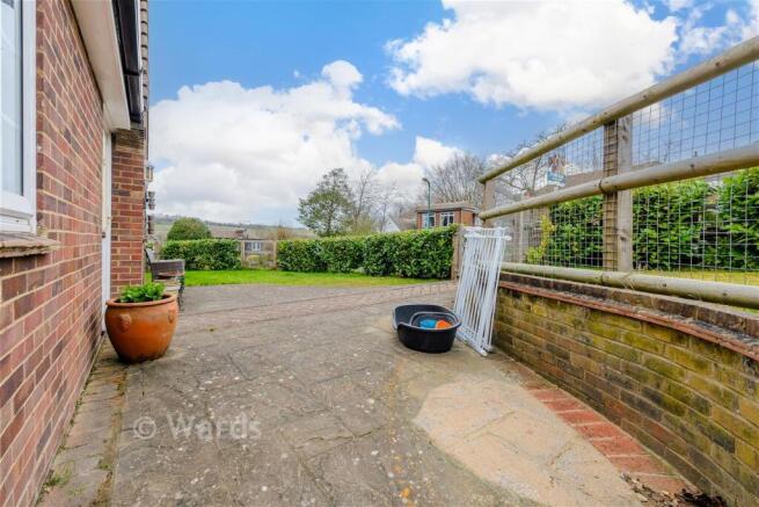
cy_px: 254
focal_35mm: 14
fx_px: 295
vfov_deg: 81.2
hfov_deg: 104.2
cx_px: 380
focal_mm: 14
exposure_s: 1/320
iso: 400
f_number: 8
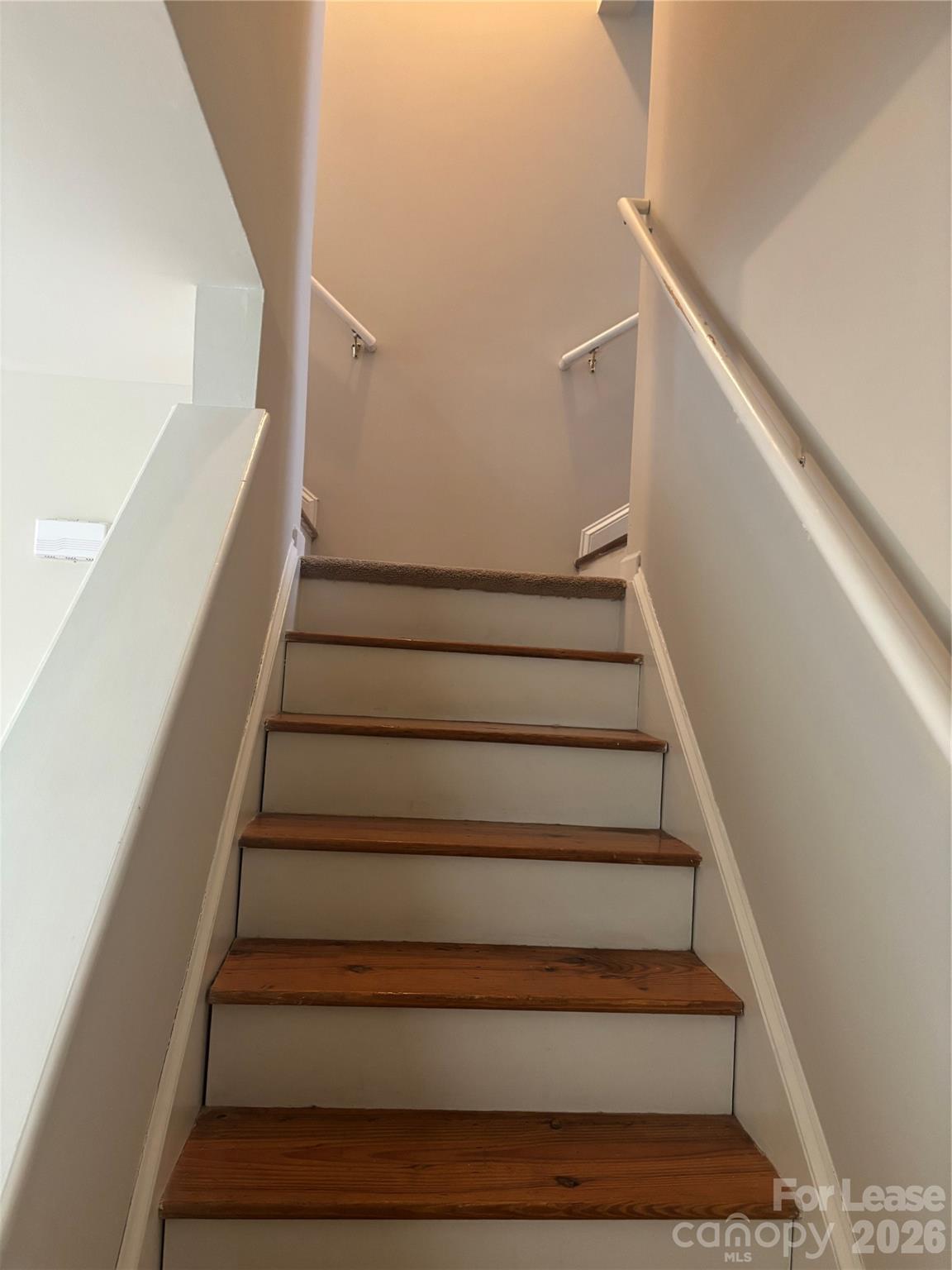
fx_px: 953
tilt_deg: +0.8
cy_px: 635
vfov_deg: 67.3
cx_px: 476
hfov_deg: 53.1
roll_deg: -3.2
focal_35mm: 26
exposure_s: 1/60
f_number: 1.6
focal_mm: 5.96
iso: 320
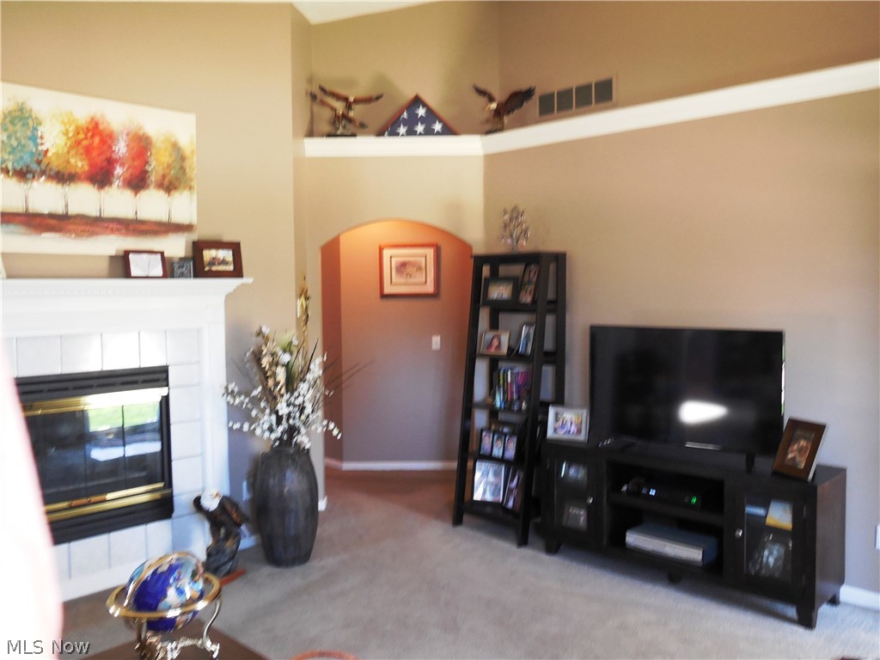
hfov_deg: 60.0
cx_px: 440
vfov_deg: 46.8
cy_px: 330
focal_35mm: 30
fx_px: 763
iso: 400
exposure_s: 1/25
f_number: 3.2
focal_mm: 5.3
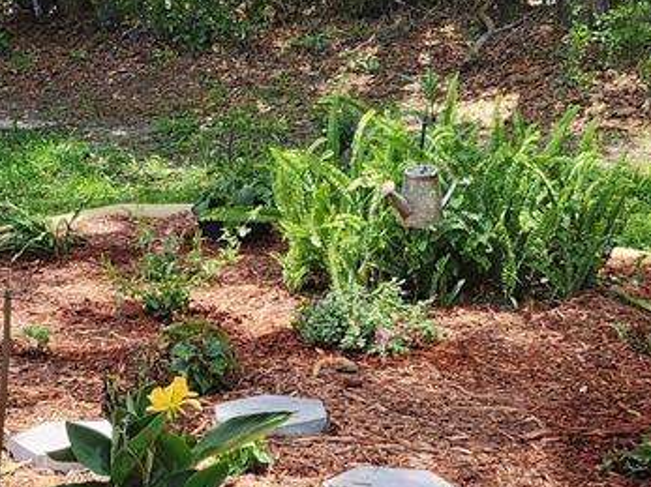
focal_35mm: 106
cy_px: 395
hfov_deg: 18.1
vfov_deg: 13.9
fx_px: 1993
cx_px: -11
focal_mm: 6.4
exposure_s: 1/216
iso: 12
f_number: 1.8
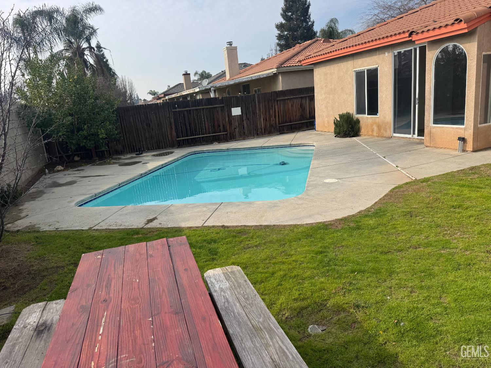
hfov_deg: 71.6
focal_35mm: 24
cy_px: 184
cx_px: 246
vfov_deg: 56.8
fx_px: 340
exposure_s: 1/4950
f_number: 1.78
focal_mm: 6.76
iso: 80
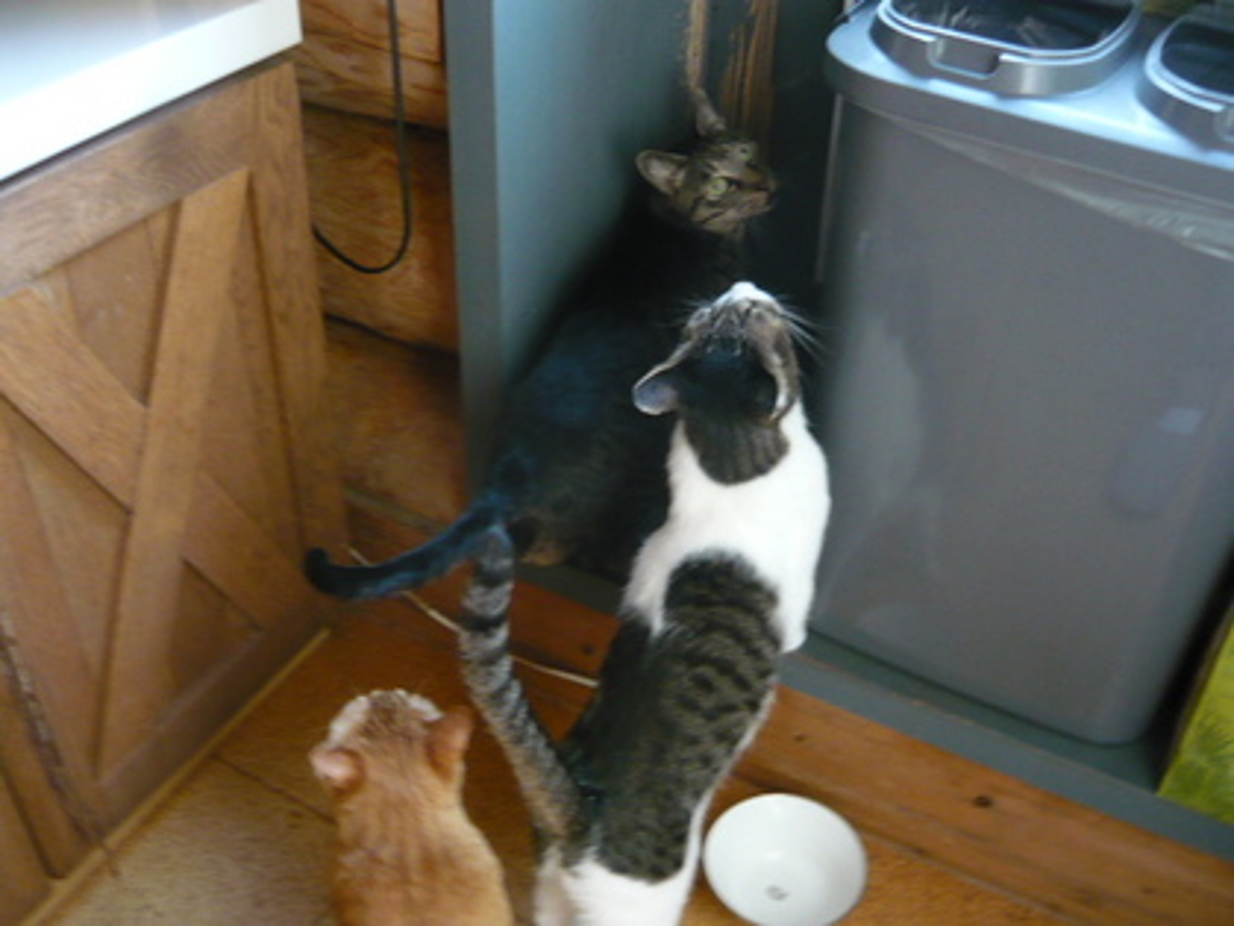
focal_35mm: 33
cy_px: 463
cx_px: 617
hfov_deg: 55.4
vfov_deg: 42.9
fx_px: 1176
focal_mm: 5.5
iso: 320
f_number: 2.8
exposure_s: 1/30
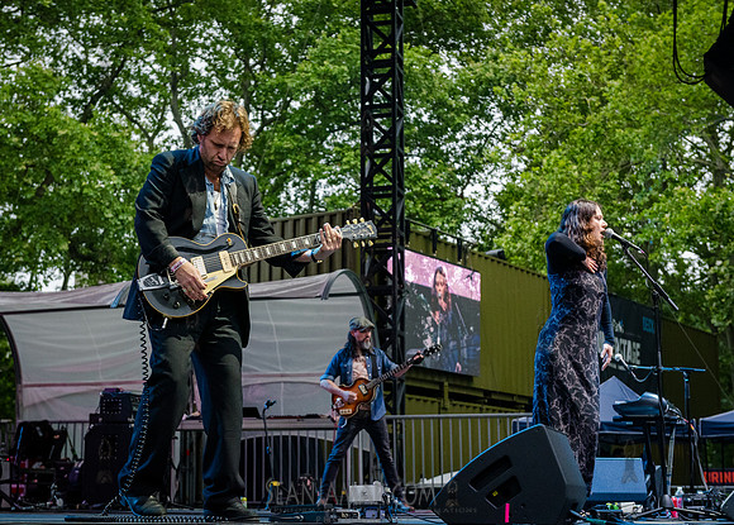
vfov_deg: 22.4
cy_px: 245
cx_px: 314
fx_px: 1329
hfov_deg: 30.8
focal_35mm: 64
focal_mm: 55
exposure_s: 1/500
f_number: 4.5
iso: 3200
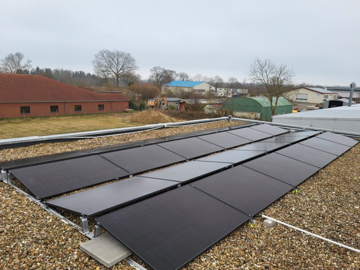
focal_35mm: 27
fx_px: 281
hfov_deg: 65.3
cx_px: 184
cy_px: 140
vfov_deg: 51.4
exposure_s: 1/198
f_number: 1.8
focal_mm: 5.4
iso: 40
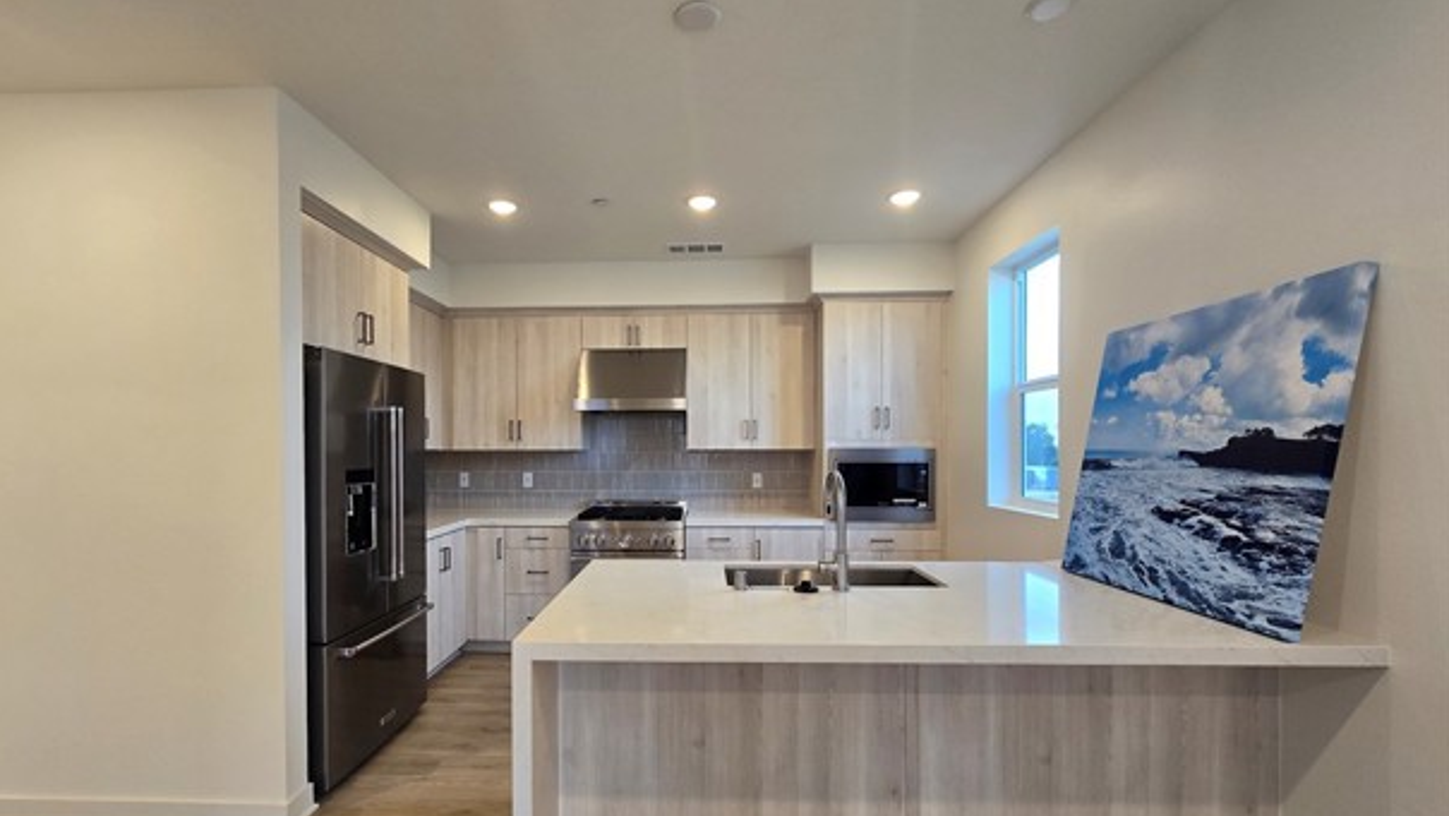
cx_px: 686
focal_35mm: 15
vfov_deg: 70.3
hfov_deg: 102.9
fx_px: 576
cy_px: 458
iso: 80
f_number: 2.2
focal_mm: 2.2
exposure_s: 1/60
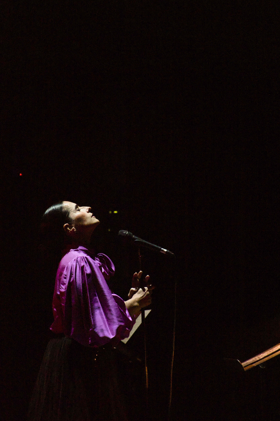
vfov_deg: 10.3
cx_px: 140
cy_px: 210
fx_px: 2333
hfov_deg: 6.9
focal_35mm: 200
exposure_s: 1/200
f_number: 4.5
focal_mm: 72
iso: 8000
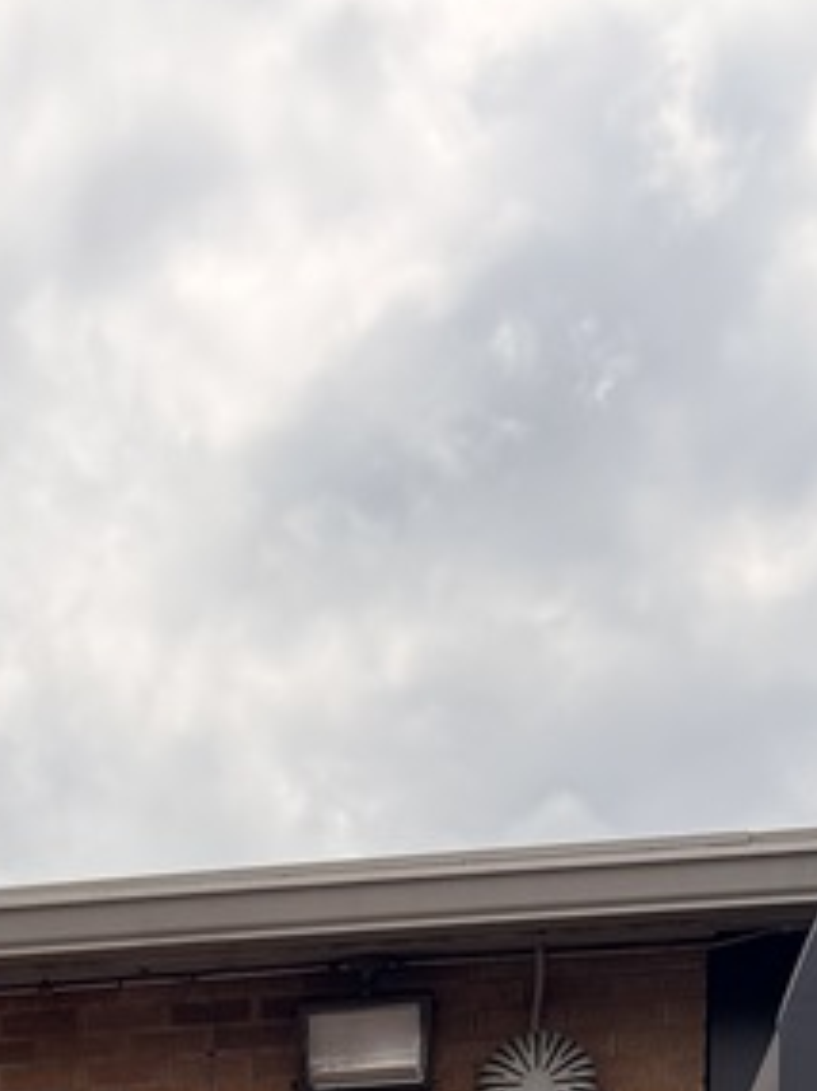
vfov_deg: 18.3
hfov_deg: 16.3
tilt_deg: -0.8
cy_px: 1926
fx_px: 2710
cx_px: -237
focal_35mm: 86
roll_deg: +0.9
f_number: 1.78
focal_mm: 6.76
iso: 100
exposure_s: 1/4167
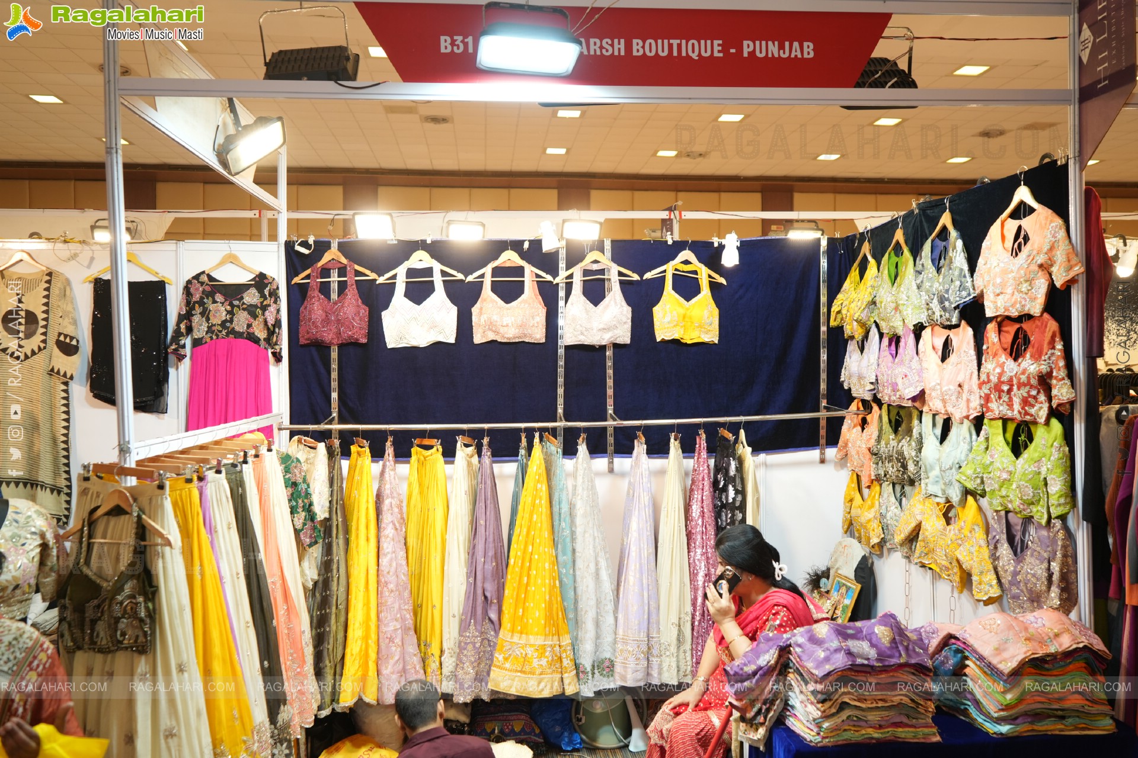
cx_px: 569
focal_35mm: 29
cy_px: 379
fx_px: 917
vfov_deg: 45.0
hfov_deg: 63.7
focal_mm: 29
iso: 800
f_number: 5
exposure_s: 1/160
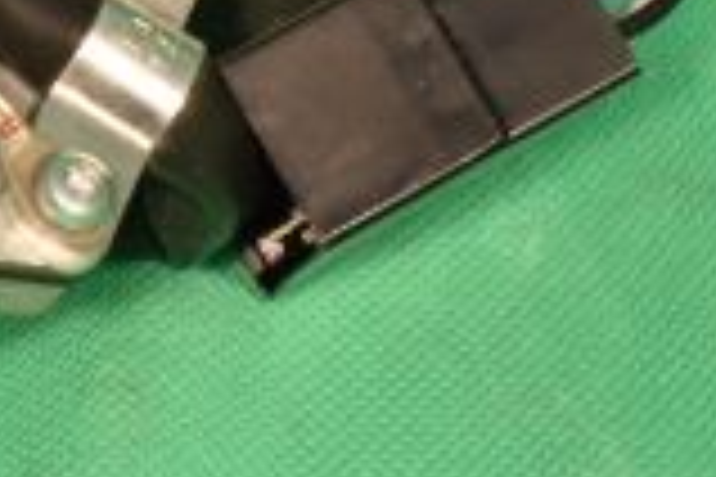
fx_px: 4514
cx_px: 41
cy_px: -387
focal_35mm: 227
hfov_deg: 9.0
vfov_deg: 5.9
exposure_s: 1/60
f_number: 11
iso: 1000
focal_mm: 40
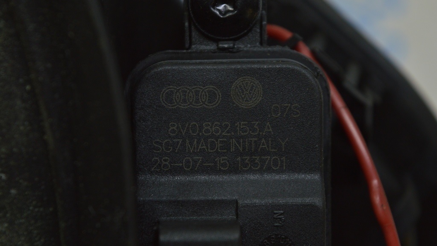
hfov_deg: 24.6
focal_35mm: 87
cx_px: 218
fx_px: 1003
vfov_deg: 14.0
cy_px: 102
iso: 400
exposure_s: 1/40
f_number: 5.6
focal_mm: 55
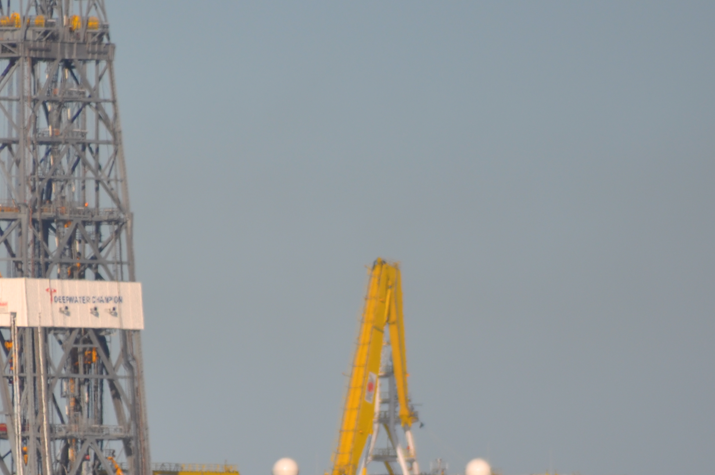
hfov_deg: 2.2
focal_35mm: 935
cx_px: -9
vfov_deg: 1.5
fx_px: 18548
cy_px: 353
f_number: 6.3
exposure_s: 1/640
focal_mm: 300
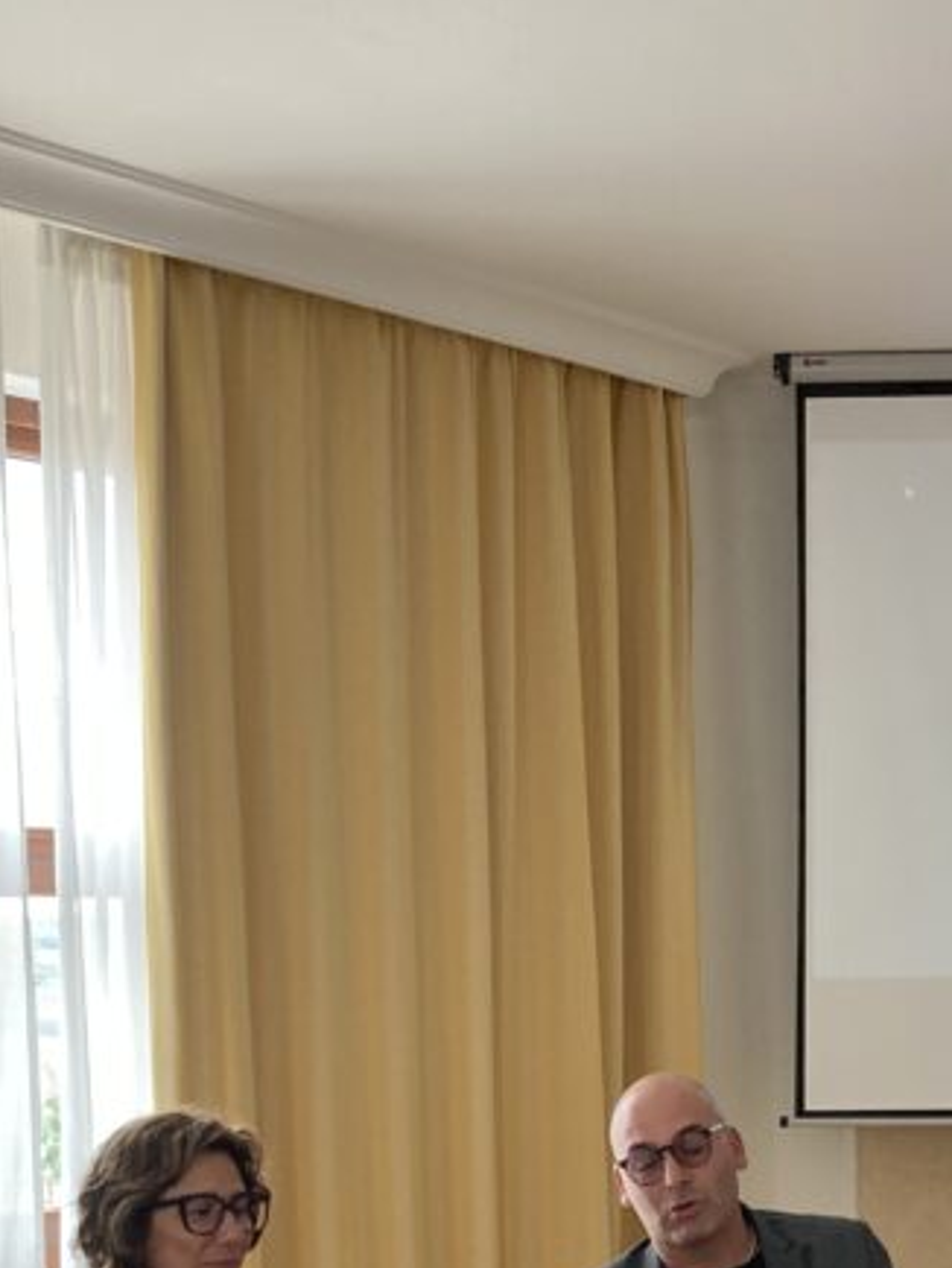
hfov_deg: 22.2
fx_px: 2418
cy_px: 1239
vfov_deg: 27.8
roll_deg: +0.4
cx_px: 648
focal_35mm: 66
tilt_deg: -5.1
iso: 125
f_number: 1.8
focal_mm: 3.99
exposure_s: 1/60
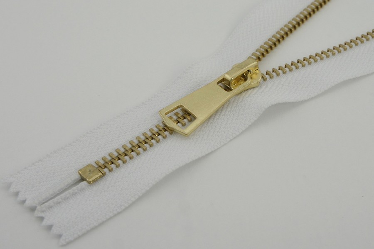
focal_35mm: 40
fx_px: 421
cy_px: 124
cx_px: 187
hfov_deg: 47.9
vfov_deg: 33.0
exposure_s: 1/640
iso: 200
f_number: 8
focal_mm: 27
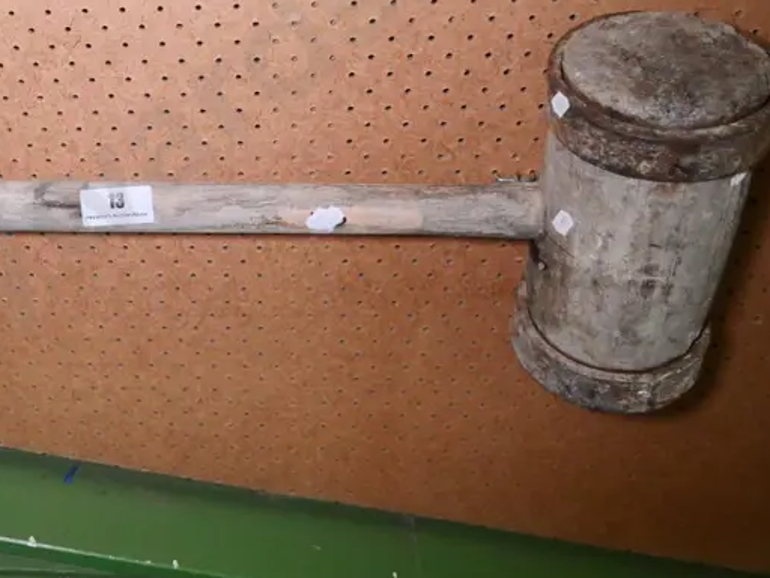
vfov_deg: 30.0
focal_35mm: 48
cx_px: 111
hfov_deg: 37.6
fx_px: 1068
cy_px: 187
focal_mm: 12
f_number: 3.9
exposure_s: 1/200
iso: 3200
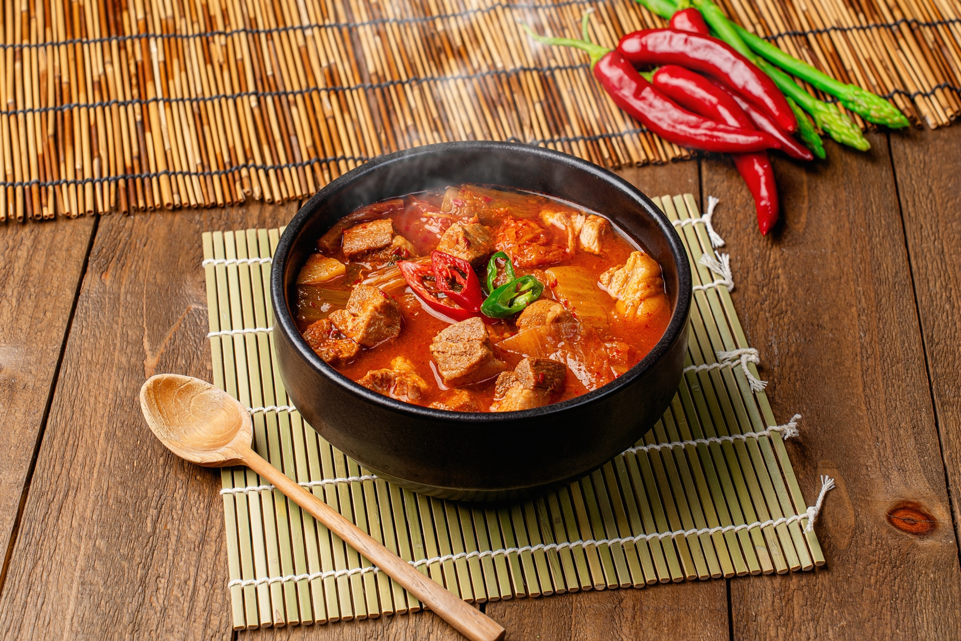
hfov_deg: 27.0
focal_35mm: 75
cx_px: 480
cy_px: 320
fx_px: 2002
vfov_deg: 18.2
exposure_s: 1/125
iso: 80
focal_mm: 75
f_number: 10
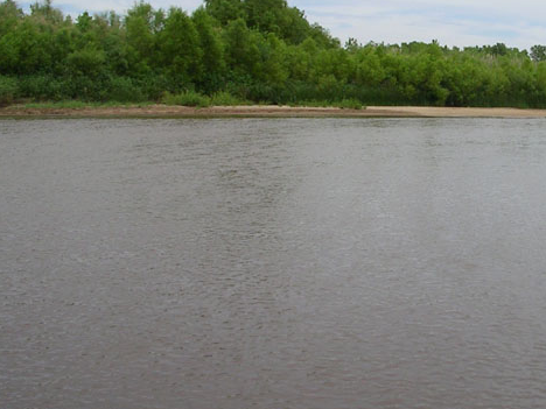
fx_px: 1025
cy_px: 170
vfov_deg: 22.6
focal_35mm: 65
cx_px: 455
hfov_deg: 29.0
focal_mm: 5.8
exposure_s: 1/369
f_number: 5.6
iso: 50
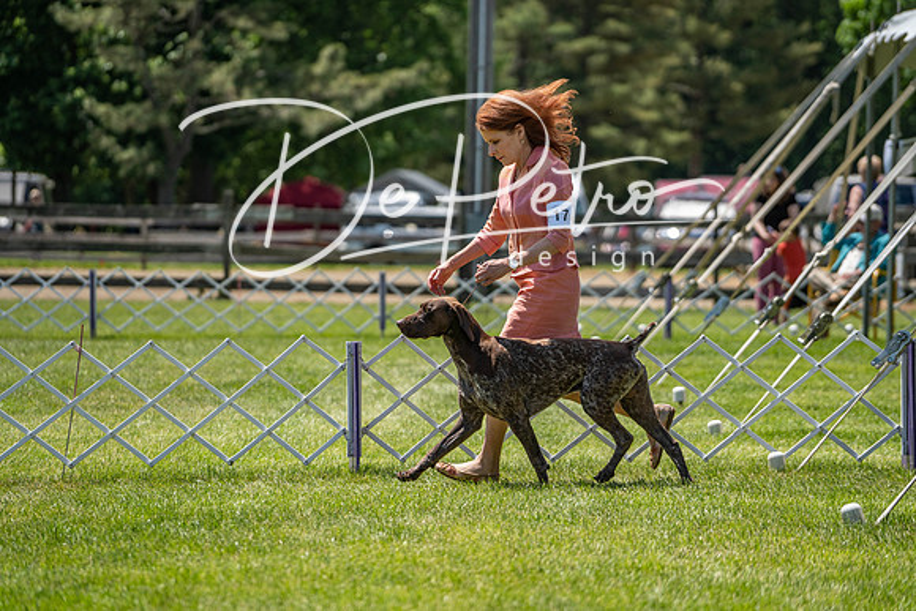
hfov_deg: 11.1
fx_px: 4708
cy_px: 306
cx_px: 458
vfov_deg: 7.4
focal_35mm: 185
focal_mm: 185
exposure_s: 1/3200
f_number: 4
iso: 640
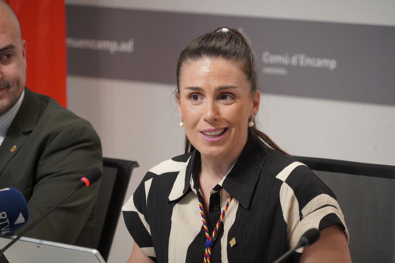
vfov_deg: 6.7
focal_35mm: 205
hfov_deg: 10.0
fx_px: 2249
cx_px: 198
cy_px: 132
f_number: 6.3
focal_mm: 205
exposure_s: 1/250
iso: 8000
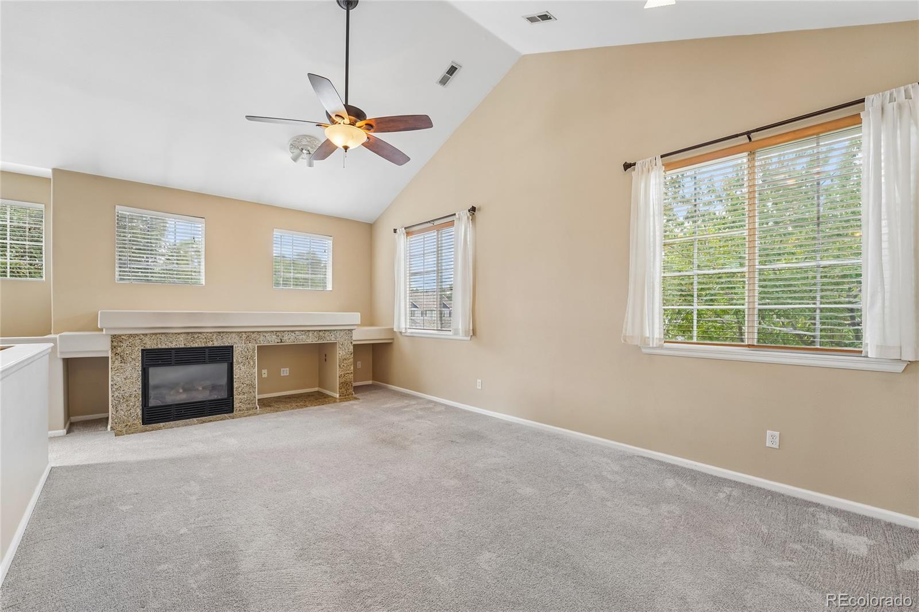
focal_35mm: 15
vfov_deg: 78.8
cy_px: 306
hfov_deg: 101.9
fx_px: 373
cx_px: 460
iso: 400
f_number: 8
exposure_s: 1/30
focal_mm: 14.6
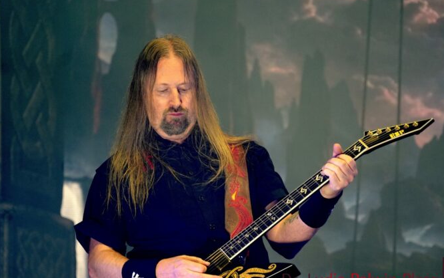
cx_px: 239
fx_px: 2197
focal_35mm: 182
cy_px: 166
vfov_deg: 7.2
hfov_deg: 11.5
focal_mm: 103
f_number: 5.6
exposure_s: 1/160
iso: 800
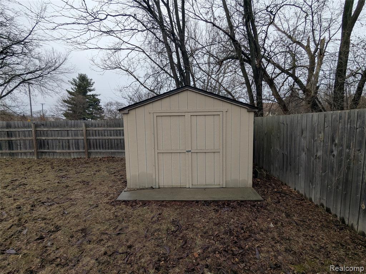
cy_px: 137
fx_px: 169
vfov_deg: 78.1
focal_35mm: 16
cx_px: 183
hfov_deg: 94.5
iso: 50
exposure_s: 1/272
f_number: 2.2
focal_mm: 2.35
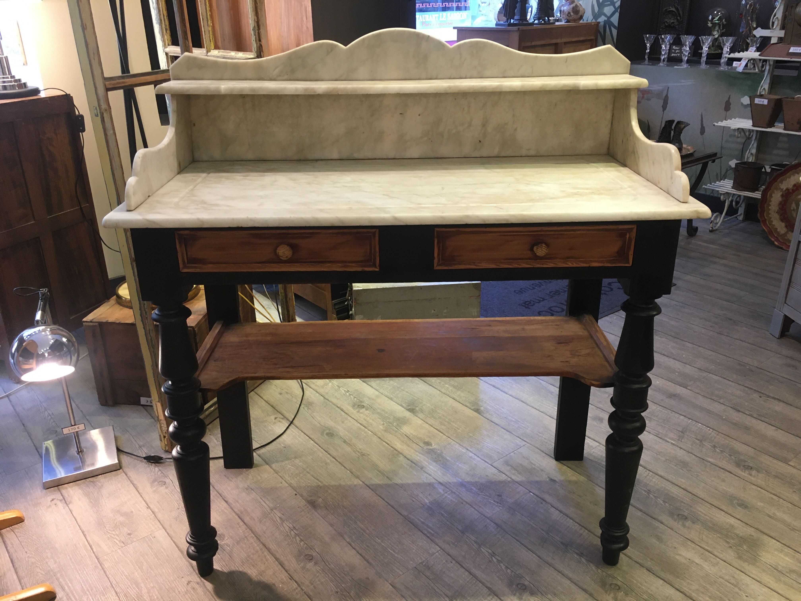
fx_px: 671
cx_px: 400
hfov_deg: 61.7
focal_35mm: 29
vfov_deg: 48.2
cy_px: 300
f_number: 2.2
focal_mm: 4.15
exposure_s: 1/33
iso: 125
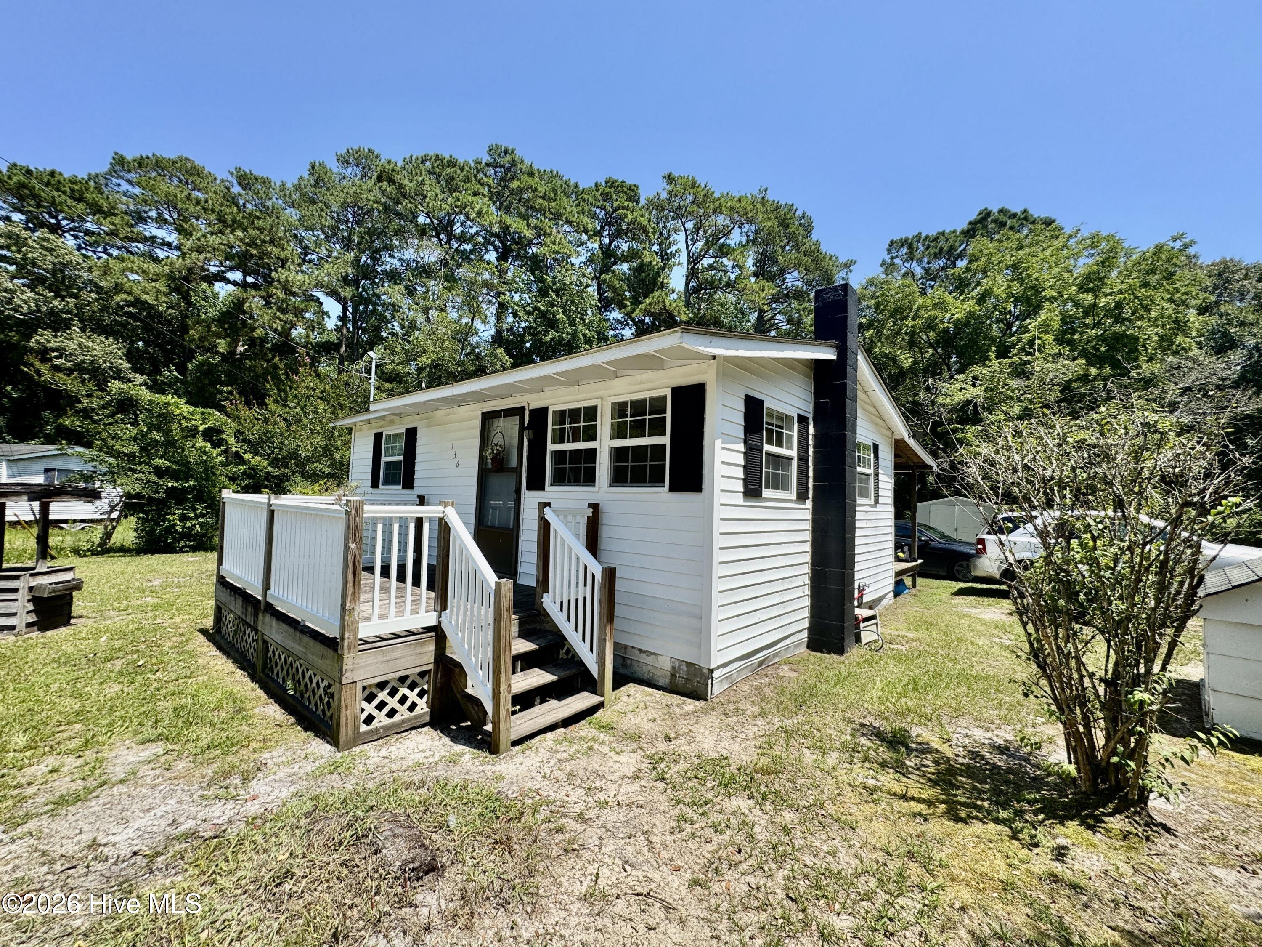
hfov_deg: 102.1
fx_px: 510
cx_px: 631
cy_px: 474
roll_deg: -1.1
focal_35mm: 14
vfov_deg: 85.7
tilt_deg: +4.8
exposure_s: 1/1506
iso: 50
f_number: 2.2
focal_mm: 2.22
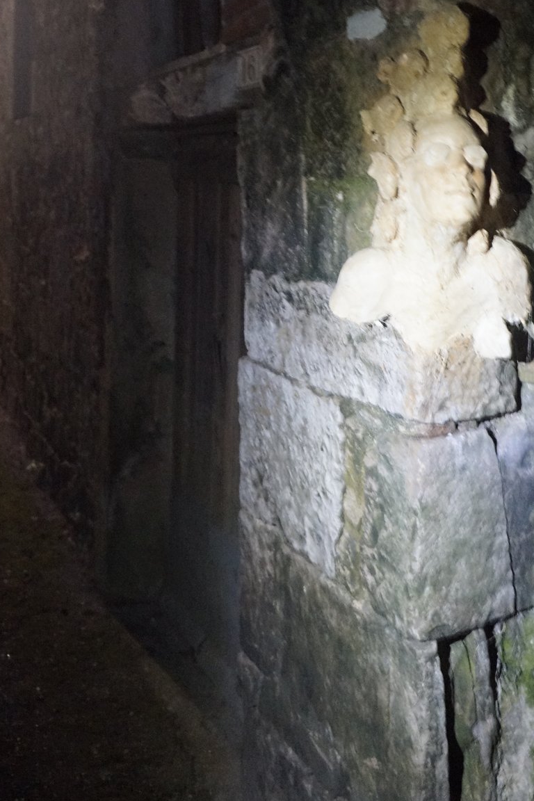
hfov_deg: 27.0
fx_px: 1112
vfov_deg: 38.6
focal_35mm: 50
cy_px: 207
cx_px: 284
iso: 6400
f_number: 3.5
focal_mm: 30
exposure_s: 1/6
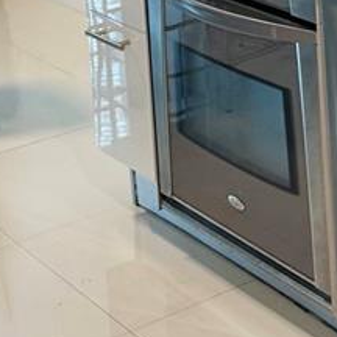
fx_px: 1300
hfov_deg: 13.3
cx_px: 604
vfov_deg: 13.4
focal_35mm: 118
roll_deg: +2.7
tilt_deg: -5.5
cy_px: -253
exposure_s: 1/60
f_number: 1.78
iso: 160
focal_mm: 6.76
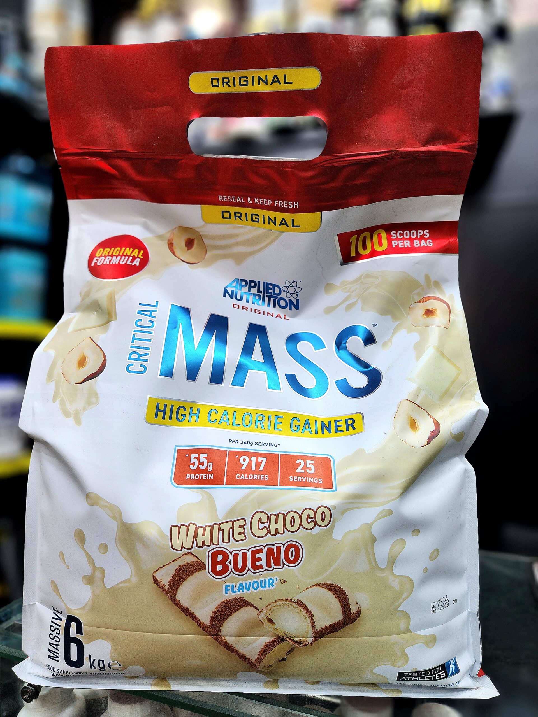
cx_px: 269
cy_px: 358
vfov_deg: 73.9
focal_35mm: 23
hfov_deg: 58.9
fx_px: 477
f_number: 1.8
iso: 100
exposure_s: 1/120
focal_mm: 6.4
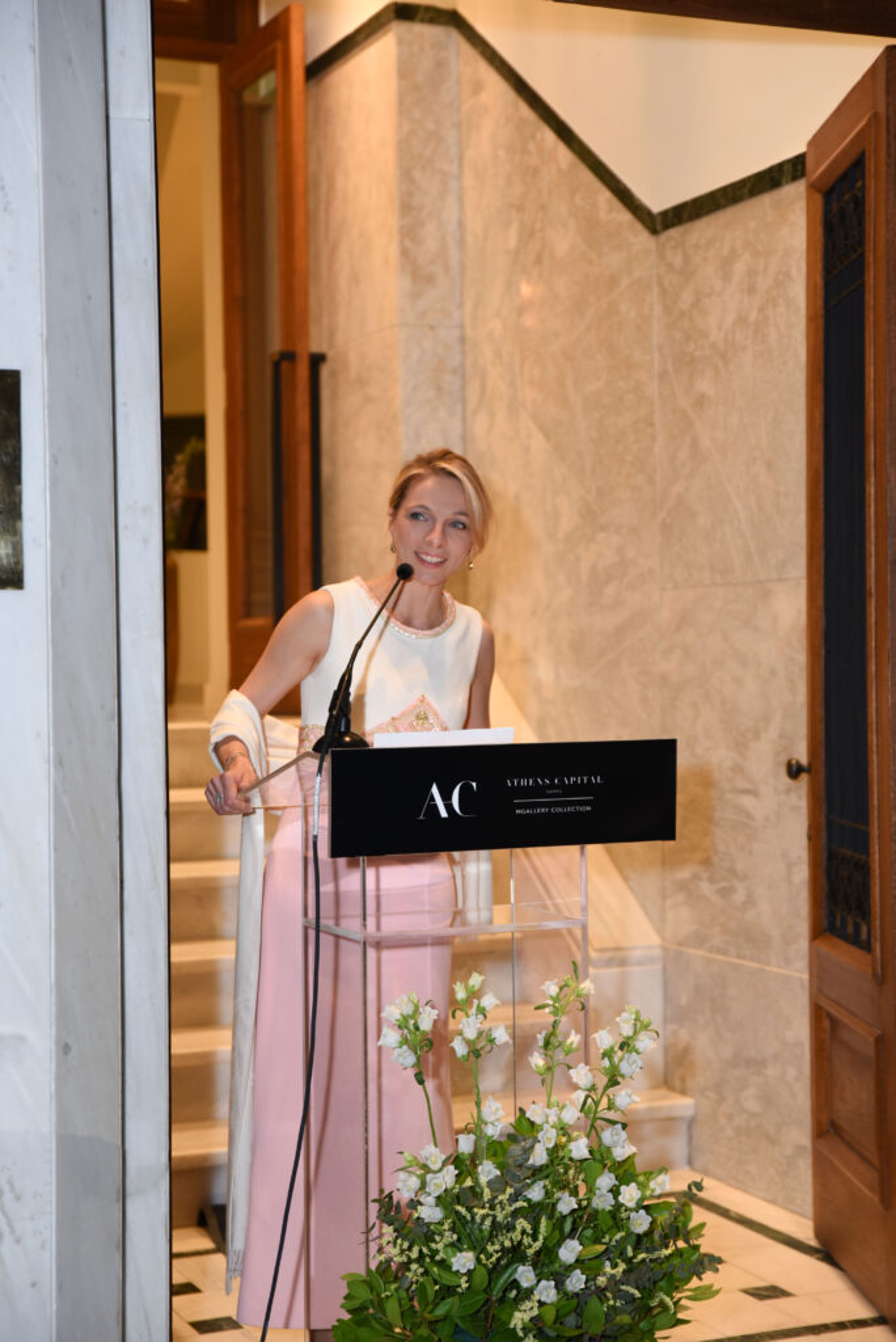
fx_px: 2311
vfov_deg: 32.4
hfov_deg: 21.9
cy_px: 671
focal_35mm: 62
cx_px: 448
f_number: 5
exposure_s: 1/160
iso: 800
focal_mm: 62
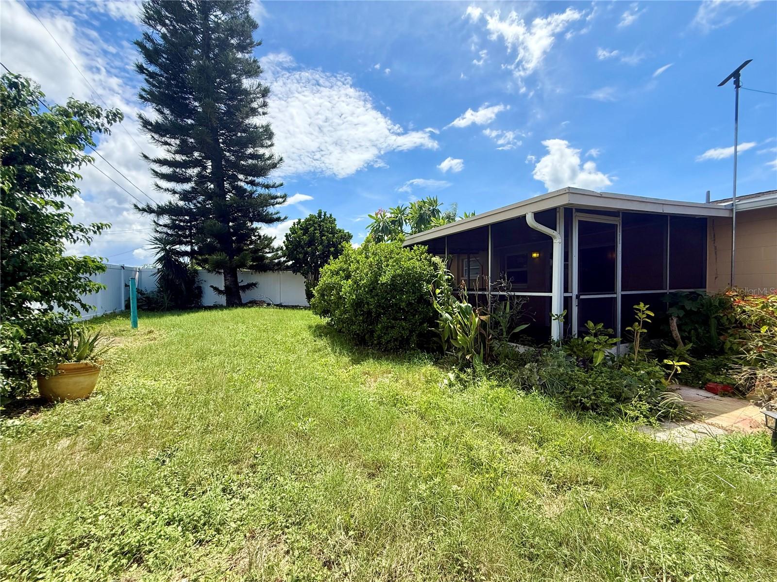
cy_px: 291
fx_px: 314
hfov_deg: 102.1
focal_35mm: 14
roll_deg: +0.2
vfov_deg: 85.7
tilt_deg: -0.4
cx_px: 388
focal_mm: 2.22
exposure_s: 1/2024
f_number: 2.2
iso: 64
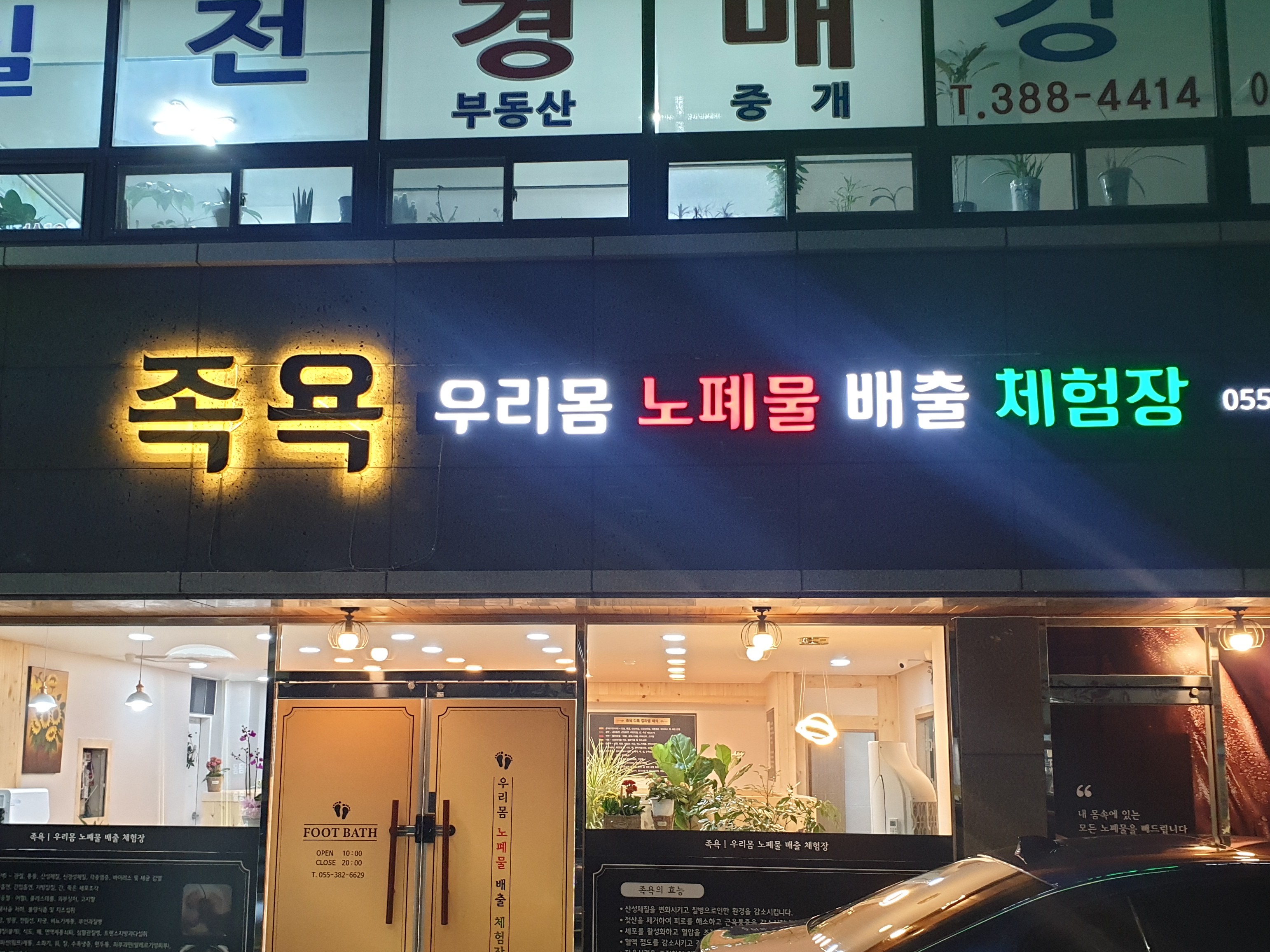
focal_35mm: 34
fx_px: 1247
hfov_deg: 53.9
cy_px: 569
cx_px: 606
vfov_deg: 41.6
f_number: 2.4
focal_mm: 4.3
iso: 320
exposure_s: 1/40
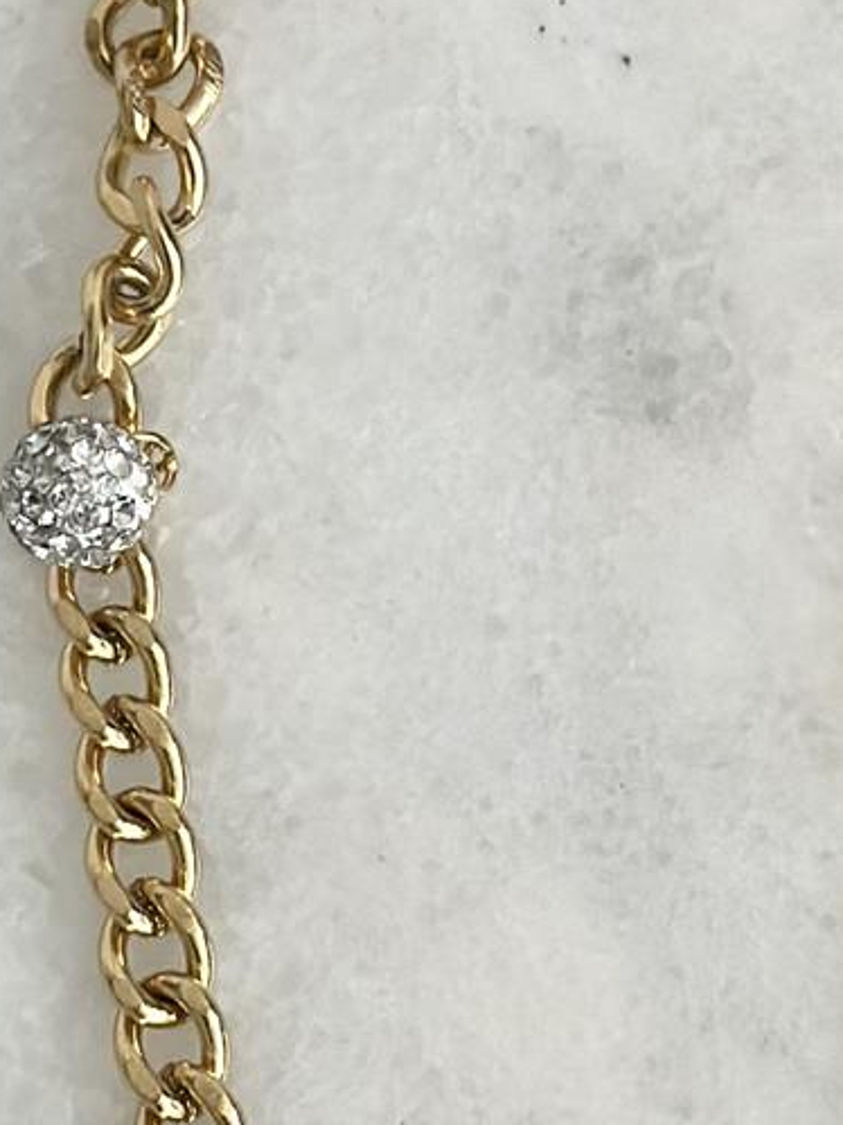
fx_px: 5003
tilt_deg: -81.2
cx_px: 638
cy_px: 710
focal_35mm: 154
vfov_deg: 12.8
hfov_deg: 9.6
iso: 320
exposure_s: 1/60
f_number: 1.78
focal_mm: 6.86
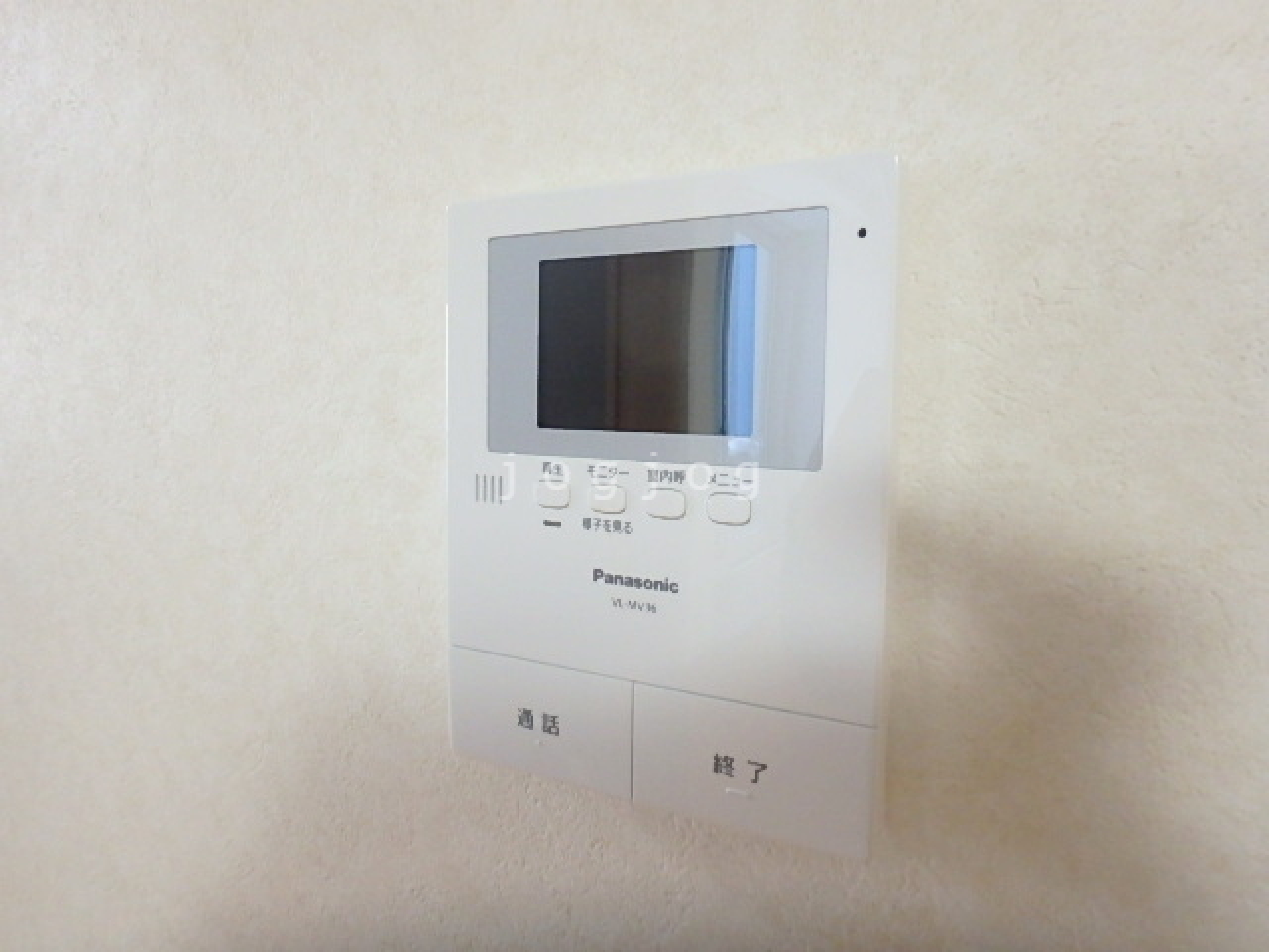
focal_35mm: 21
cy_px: 476
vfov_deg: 63.4
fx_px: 770
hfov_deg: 79.0
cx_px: 634
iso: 800
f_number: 3.5
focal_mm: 3.7
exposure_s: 1/30
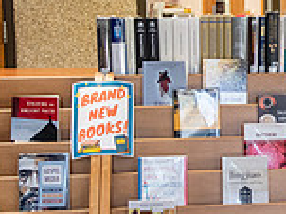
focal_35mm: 126
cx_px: 345
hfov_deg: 15.1
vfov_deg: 11.7
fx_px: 1040
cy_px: 86
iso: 1250
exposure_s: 1/160
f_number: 3.2
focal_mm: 34
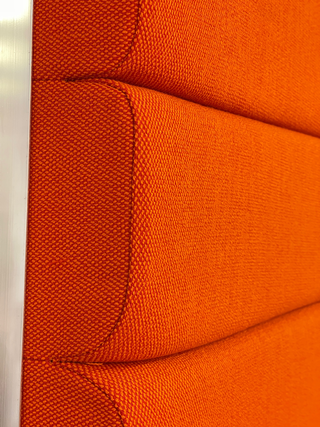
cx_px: 160
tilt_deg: +1.2
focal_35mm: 64
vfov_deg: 30.3
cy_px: 214
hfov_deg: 22.9
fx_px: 789
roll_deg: -1.7
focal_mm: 7.5
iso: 250
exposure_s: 1/60
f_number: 2.2
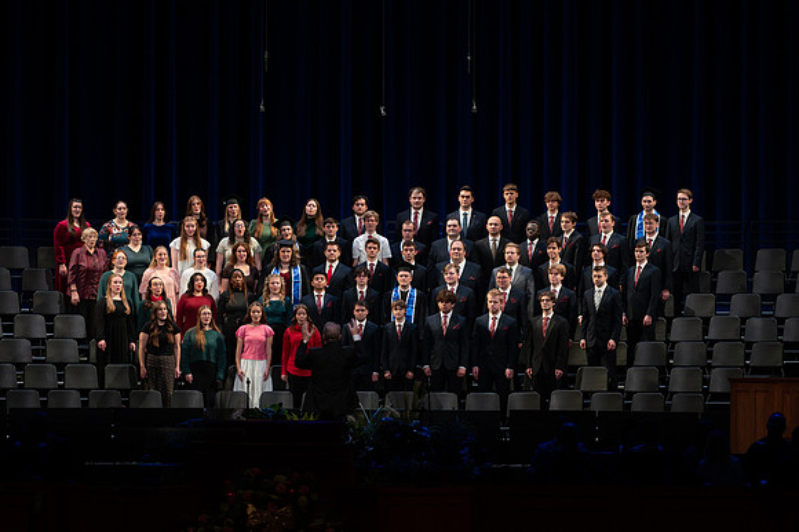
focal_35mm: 171
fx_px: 3796
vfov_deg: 8.0
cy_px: 233
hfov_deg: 12.0
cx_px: 400
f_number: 2.8
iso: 160
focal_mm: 150
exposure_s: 1/60
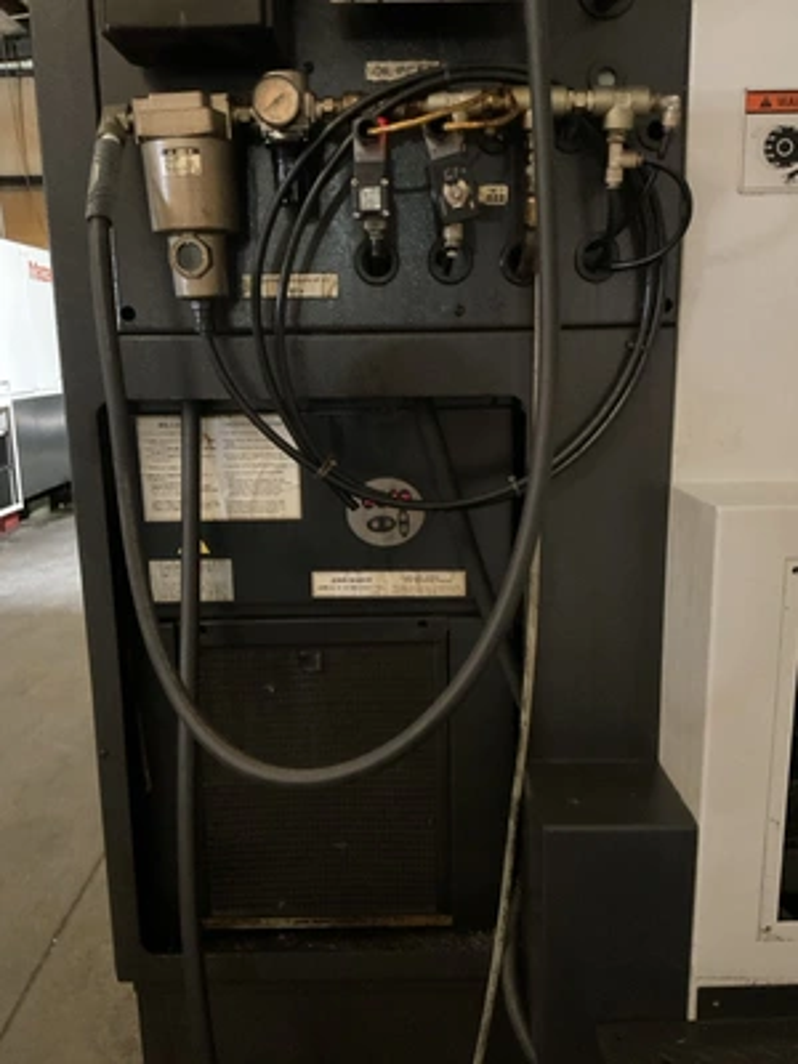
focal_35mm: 29
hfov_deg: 48.2
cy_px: 532
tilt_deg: -9.4
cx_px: 399
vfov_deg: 61.7
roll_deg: -1.4
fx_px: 891
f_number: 1.8
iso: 640
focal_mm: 3
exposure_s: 1/15
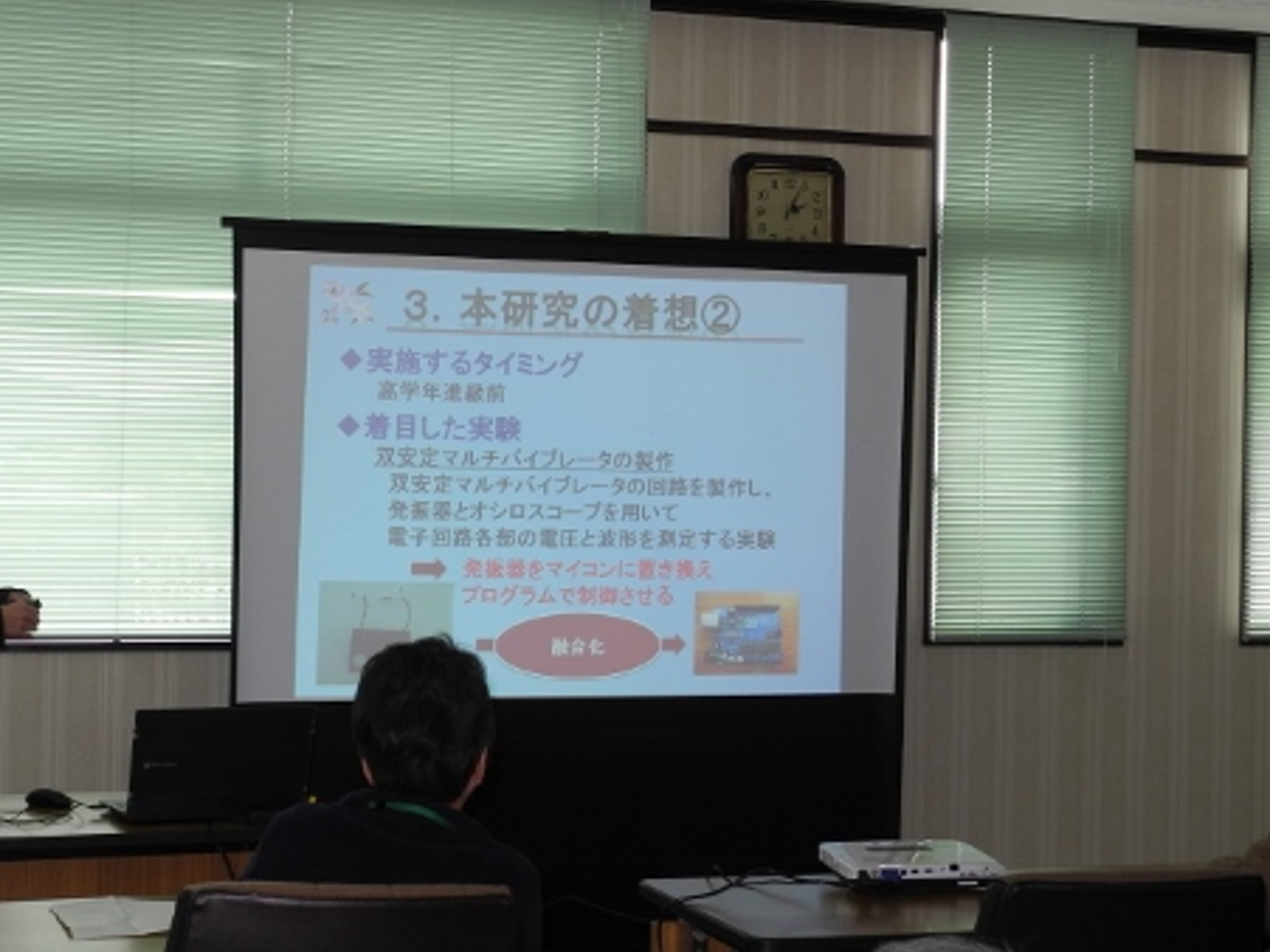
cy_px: 476
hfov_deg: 27.4
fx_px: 2604
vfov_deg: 20.7
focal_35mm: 71
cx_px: 518
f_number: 3.5
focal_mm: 10.7
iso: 100
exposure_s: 1/80
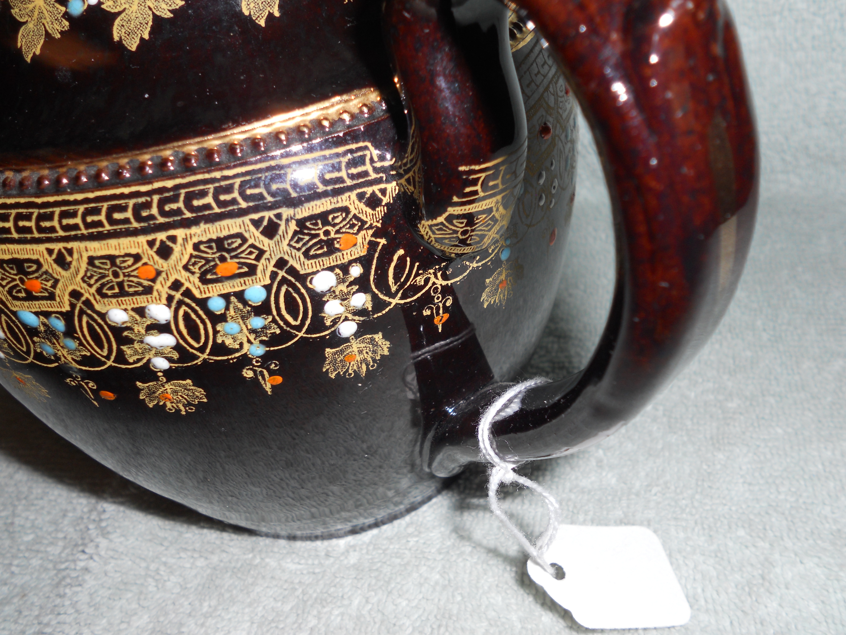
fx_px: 782
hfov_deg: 56.8
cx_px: 423
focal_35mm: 32
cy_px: 318
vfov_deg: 44.2
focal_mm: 5.8
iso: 80
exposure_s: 1/25
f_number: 8.8
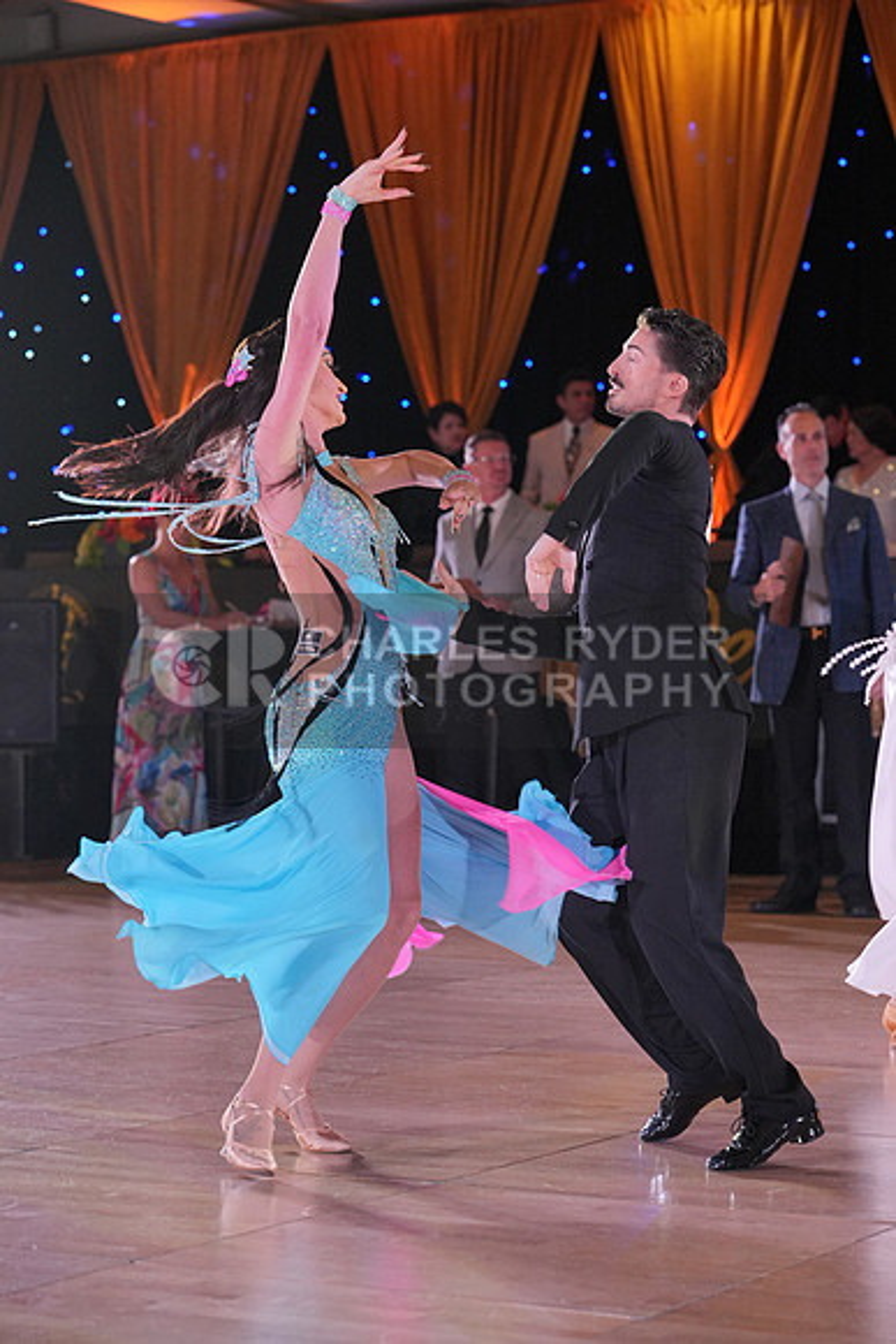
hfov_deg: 14.7
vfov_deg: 21.9
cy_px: 672
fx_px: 3470
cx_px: 448
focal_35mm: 93
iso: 2500
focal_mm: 93
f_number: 4
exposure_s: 1/500
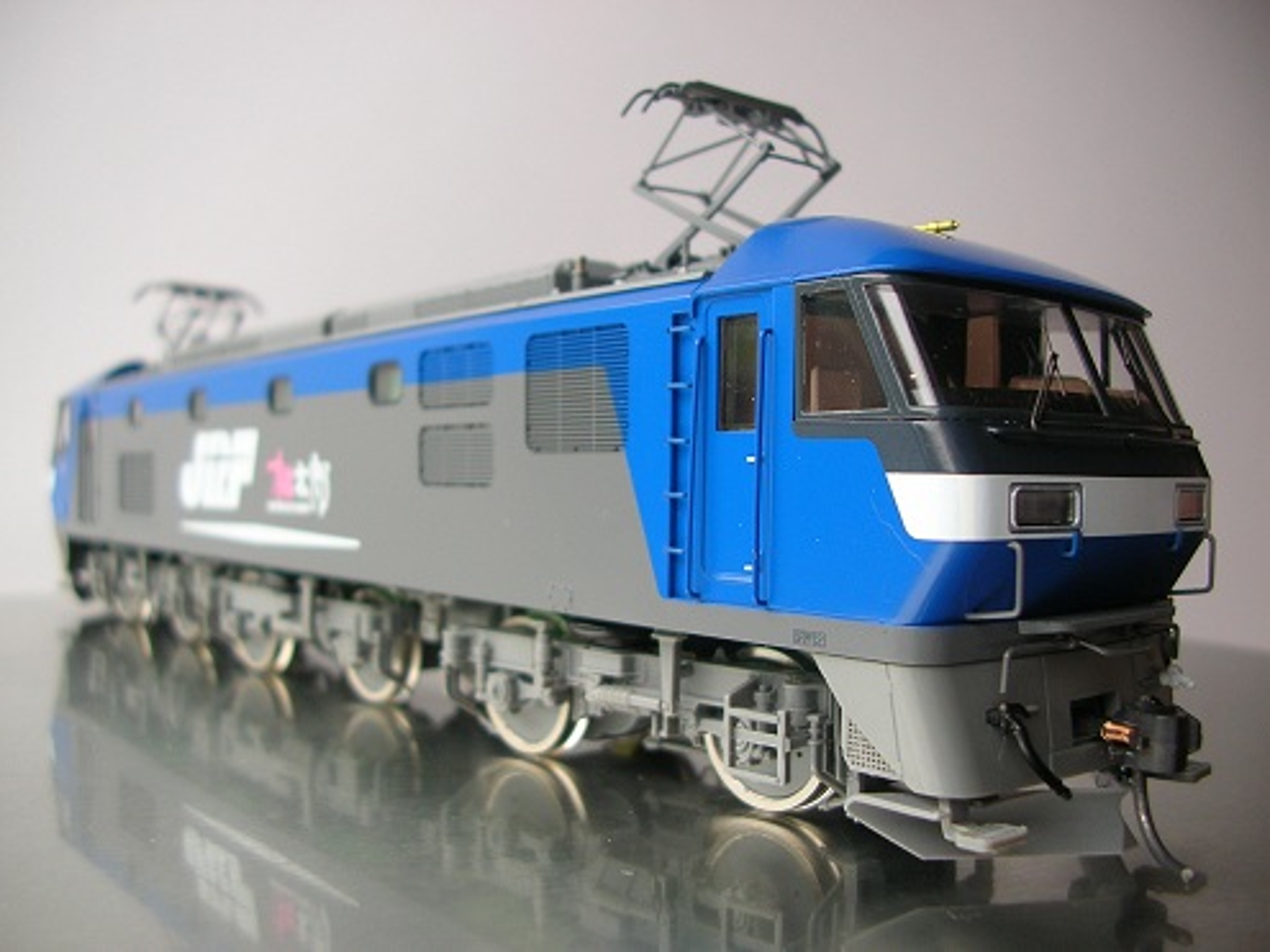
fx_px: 1284
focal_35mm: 35
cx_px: 635
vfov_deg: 40.7
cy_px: 476
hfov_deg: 52.6
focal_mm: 5.8
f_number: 2.8
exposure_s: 1/49.7
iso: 50
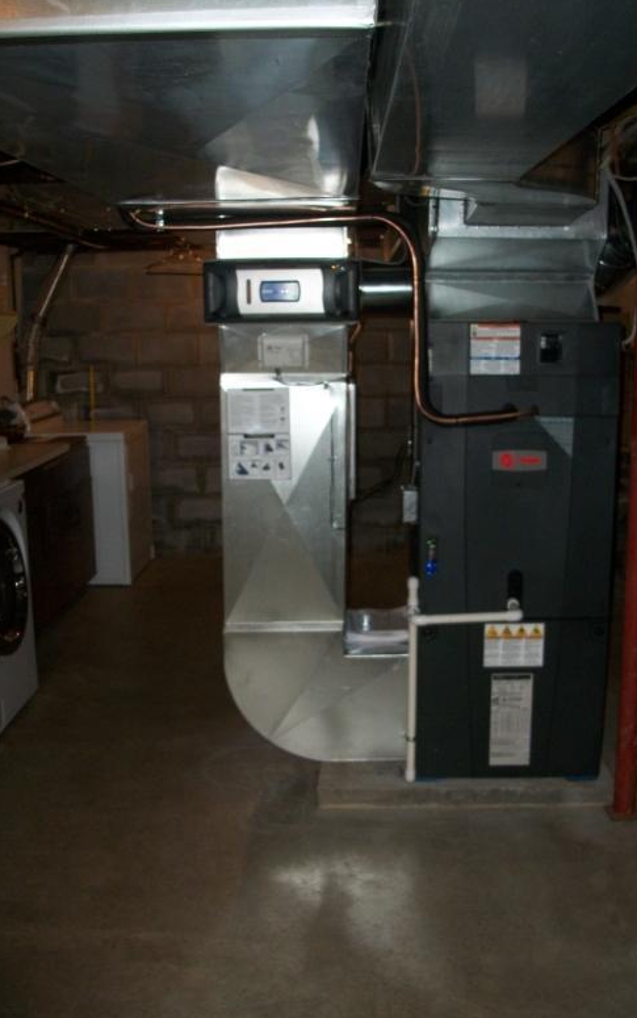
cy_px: 518
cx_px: 347
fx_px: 971
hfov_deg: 36.3
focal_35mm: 35
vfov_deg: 55.3
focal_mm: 5.7
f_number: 2.9
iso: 160
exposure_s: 1/60
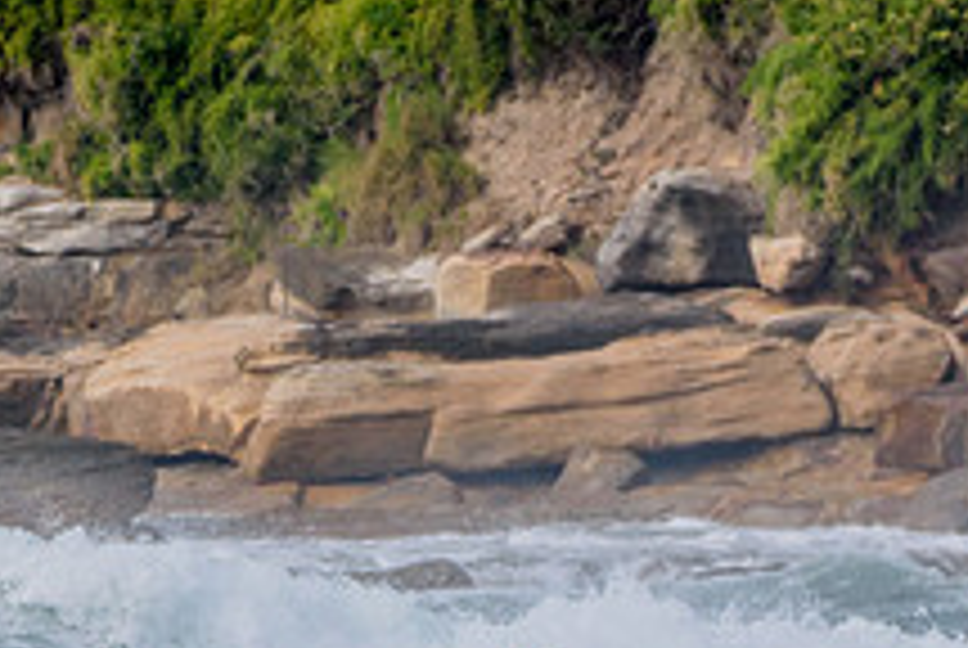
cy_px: 758
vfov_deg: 0.7
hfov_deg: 1.0
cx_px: 504
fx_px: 54362
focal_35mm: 2019
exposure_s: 1/2000
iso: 250
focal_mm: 500
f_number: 5.6
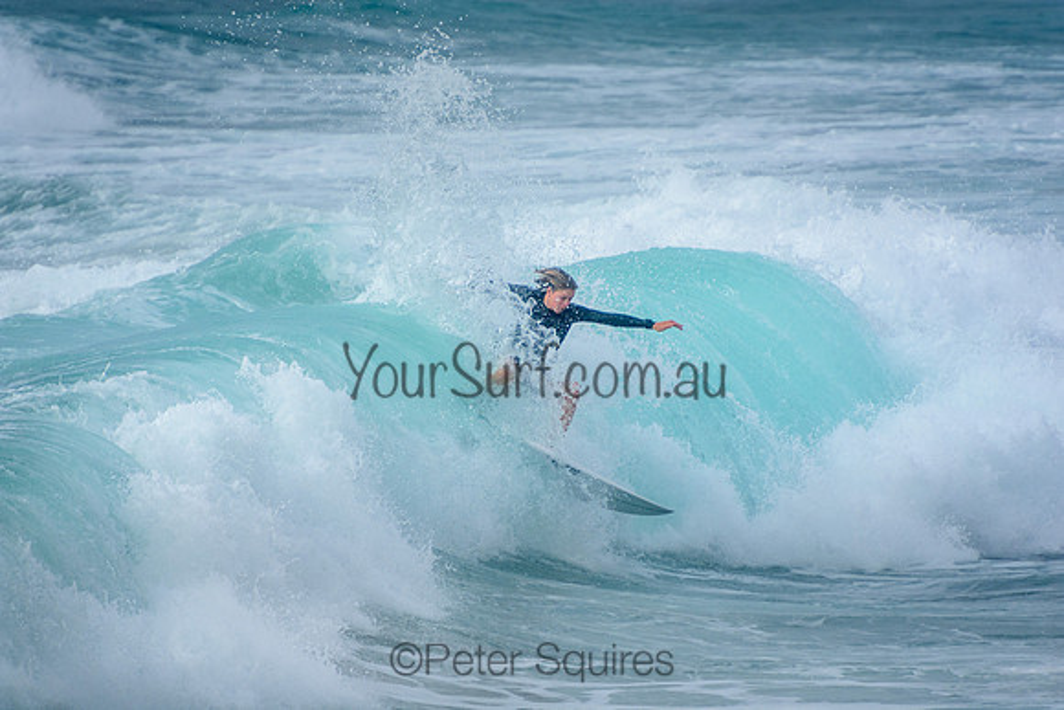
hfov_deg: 3.4
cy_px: 355
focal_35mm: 600
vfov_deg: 2.3
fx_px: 17737
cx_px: 532
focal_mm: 400
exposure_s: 1/2000
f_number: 5.6
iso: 320
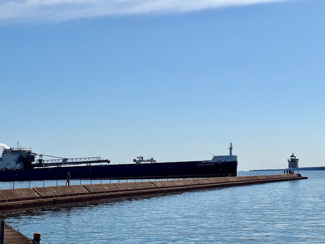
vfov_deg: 19.1
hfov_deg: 25.3
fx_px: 723
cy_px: 122
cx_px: 162
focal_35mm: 77
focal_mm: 9
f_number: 2.8
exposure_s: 1/2660
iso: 25
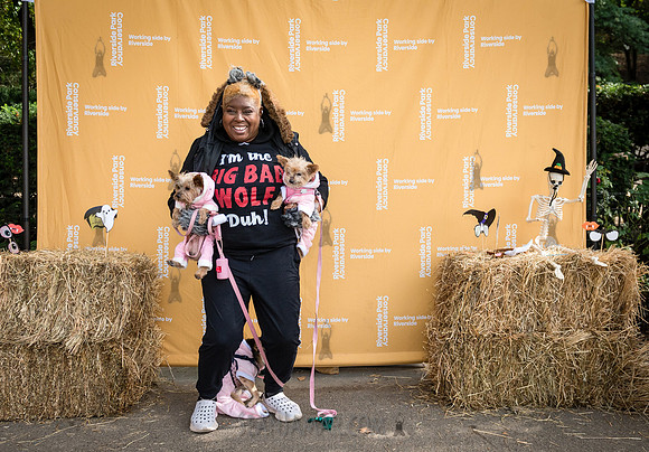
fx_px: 665
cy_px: 224
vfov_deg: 37.6
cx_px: 352
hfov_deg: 52.0
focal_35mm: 36
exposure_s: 1/3200
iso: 1000
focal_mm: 27
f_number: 4
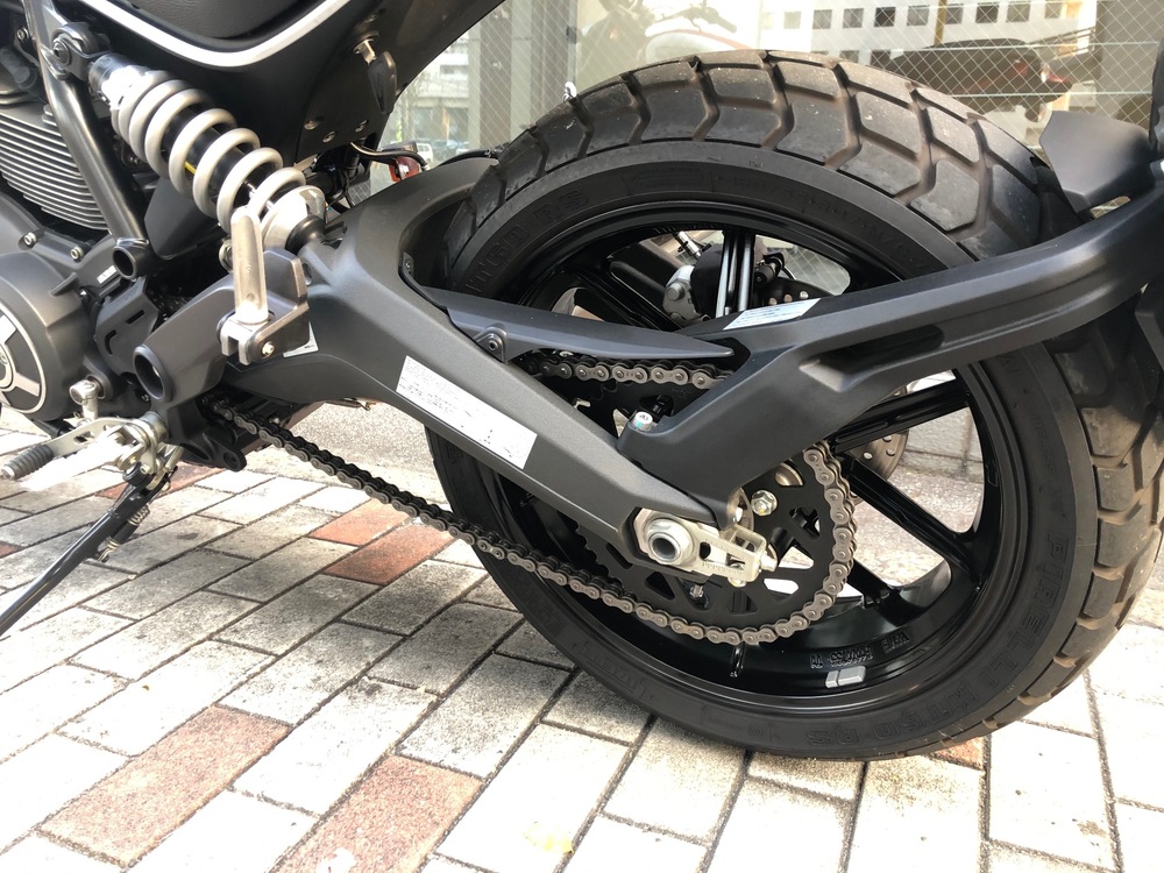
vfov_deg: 49.7
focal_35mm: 28
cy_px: 436
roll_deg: -2.0
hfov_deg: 63.4
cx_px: 582
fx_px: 942
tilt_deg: -15.3
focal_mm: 3.99
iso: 40
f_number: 1.8
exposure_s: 1/15
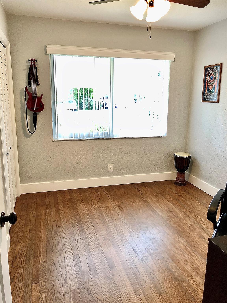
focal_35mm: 28
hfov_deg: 49.7
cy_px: 152
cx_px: 114
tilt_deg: -12.9
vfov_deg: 63.4
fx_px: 245
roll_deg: -1.0
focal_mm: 3.99
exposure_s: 1/20
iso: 40
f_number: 1.8
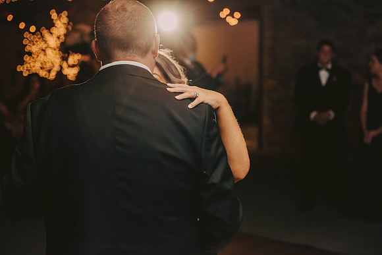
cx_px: 191
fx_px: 743
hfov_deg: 28.8
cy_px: 128
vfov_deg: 19.5
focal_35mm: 70
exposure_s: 1/200
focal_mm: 70
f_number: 3.2
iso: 2000
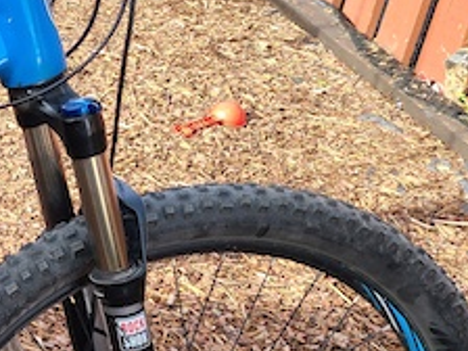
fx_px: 1257
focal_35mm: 93
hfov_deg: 17.5
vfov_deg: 15.7
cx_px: -351
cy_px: 313
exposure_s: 1/359
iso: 40
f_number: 1.8
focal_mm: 5.4
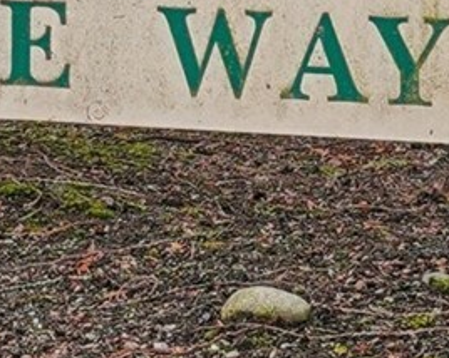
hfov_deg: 7.7
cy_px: -312
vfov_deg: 6.0
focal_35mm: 250
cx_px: 276
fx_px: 3320
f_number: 8
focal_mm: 28
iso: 400
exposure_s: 1/60
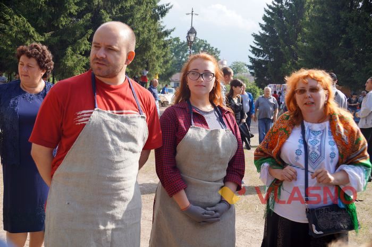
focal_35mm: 39
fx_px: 403
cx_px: 186
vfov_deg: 34.1
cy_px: 124
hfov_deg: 49.6
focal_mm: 26
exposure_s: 1/400
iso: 100
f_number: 4.5
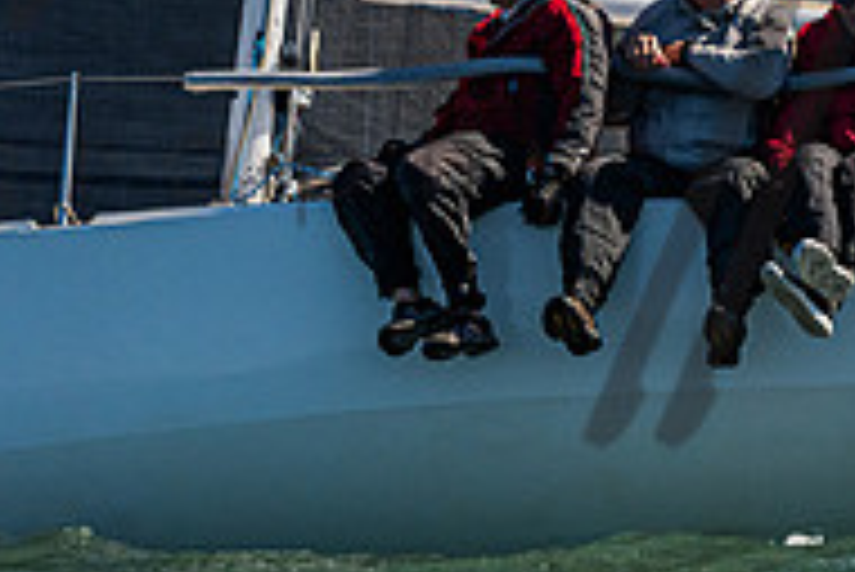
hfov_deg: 1.6
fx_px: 31539
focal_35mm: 1327
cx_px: 483
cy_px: -162
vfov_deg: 1.0
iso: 400
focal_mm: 350
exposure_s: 1/6400
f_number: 5.6
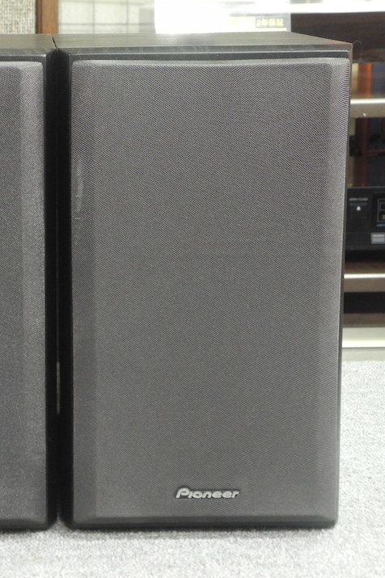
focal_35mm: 95
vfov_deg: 21.5
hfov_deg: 14.3
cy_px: 289
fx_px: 1525
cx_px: 65
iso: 400
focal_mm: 14.5
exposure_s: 1/7.8
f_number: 4
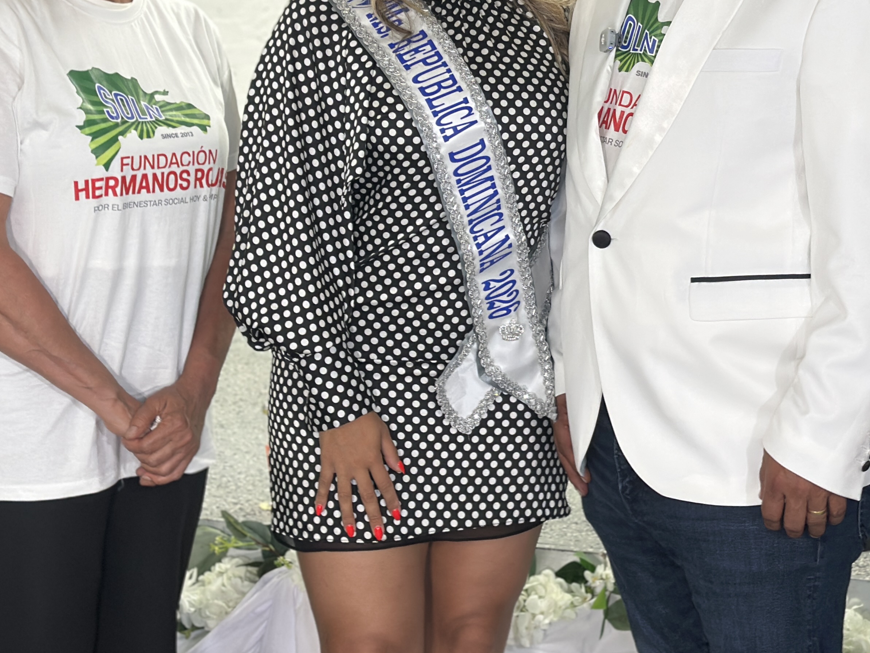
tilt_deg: -4.0
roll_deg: -0.3
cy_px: 118
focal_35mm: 81
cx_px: 443
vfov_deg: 18.0
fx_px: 2036
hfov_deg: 24.1
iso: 125
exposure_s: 1/60
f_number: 1.78
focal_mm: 6.86
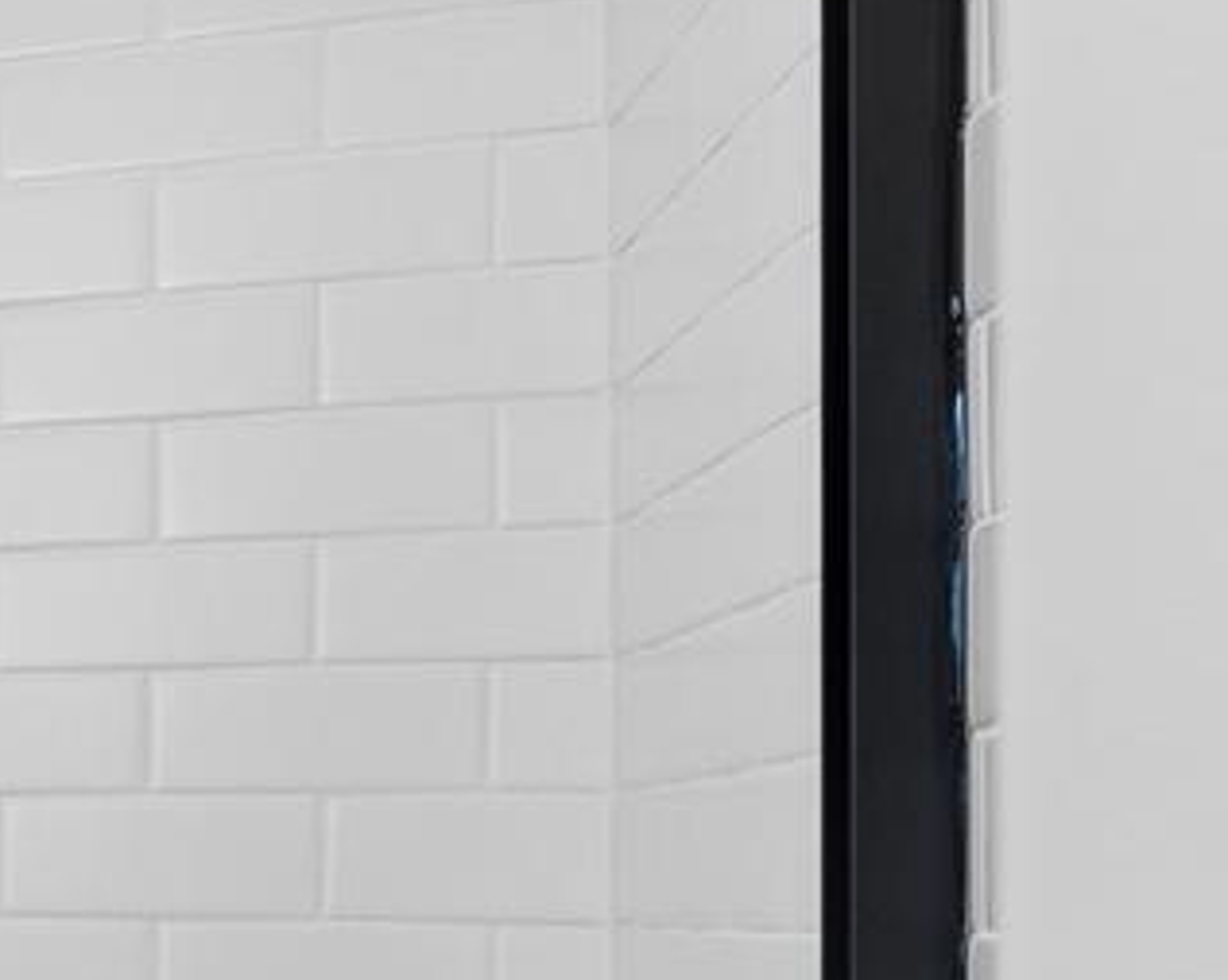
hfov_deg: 11.2
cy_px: 854
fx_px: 3086
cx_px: -2553
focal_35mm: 85
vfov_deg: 17.8
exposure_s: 1/80
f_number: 6.3
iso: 500
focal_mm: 14
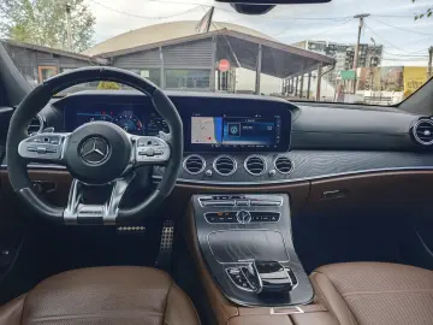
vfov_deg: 58.9
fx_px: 288
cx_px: 216
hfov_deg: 73.9
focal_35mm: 23
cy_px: 162
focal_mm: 6.55
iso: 200
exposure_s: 1/101
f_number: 1.6
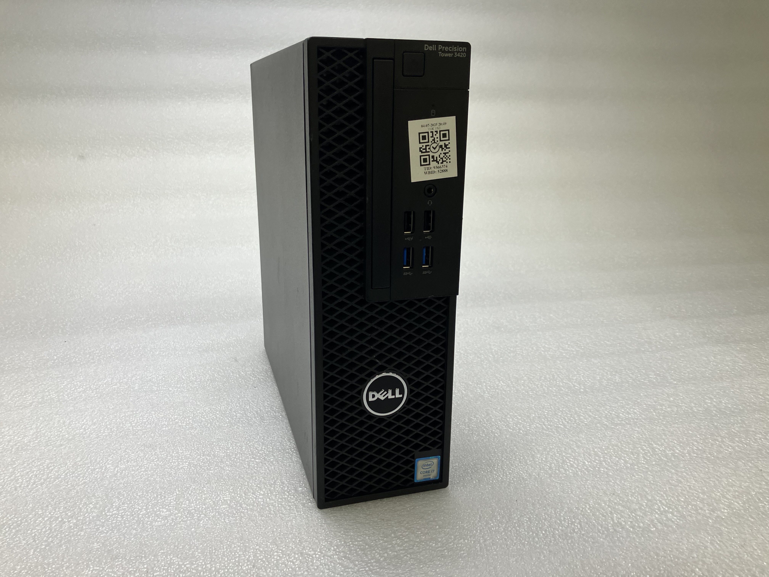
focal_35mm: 28
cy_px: 288
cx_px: 384
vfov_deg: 49.7
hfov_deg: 63.4
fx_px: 622
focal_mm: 3.99
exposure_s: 1/120
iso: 64
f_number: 1.8
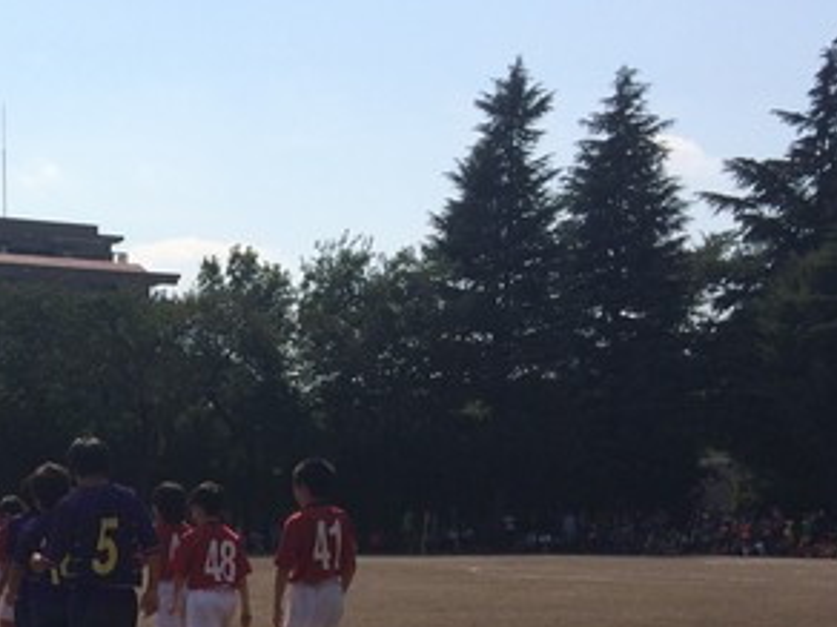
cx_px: 49
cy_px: 640
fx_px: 1644
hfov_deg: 27.3
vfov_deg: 20.8
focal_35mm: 68
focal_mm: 4.12
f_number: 2.2
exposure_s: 1/4115
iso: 40
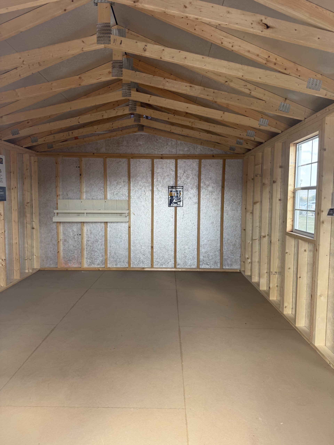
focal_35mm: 24
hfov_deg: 56.8
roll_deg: -0.7
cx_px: 167
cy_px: 222
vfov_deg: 71.6
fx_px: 309
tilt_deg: -1.5
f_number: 1.78
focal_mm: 6.76
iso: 64
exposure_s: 1/158
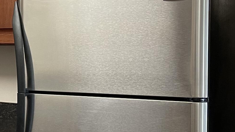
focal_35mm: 86
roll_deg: +1.2
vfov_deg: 14.1
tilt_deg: -4.8
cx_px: -98
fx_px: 536
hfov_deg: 21.5
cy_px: 80
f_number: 1.6
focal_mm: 4.2
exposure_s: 1/60
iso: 200
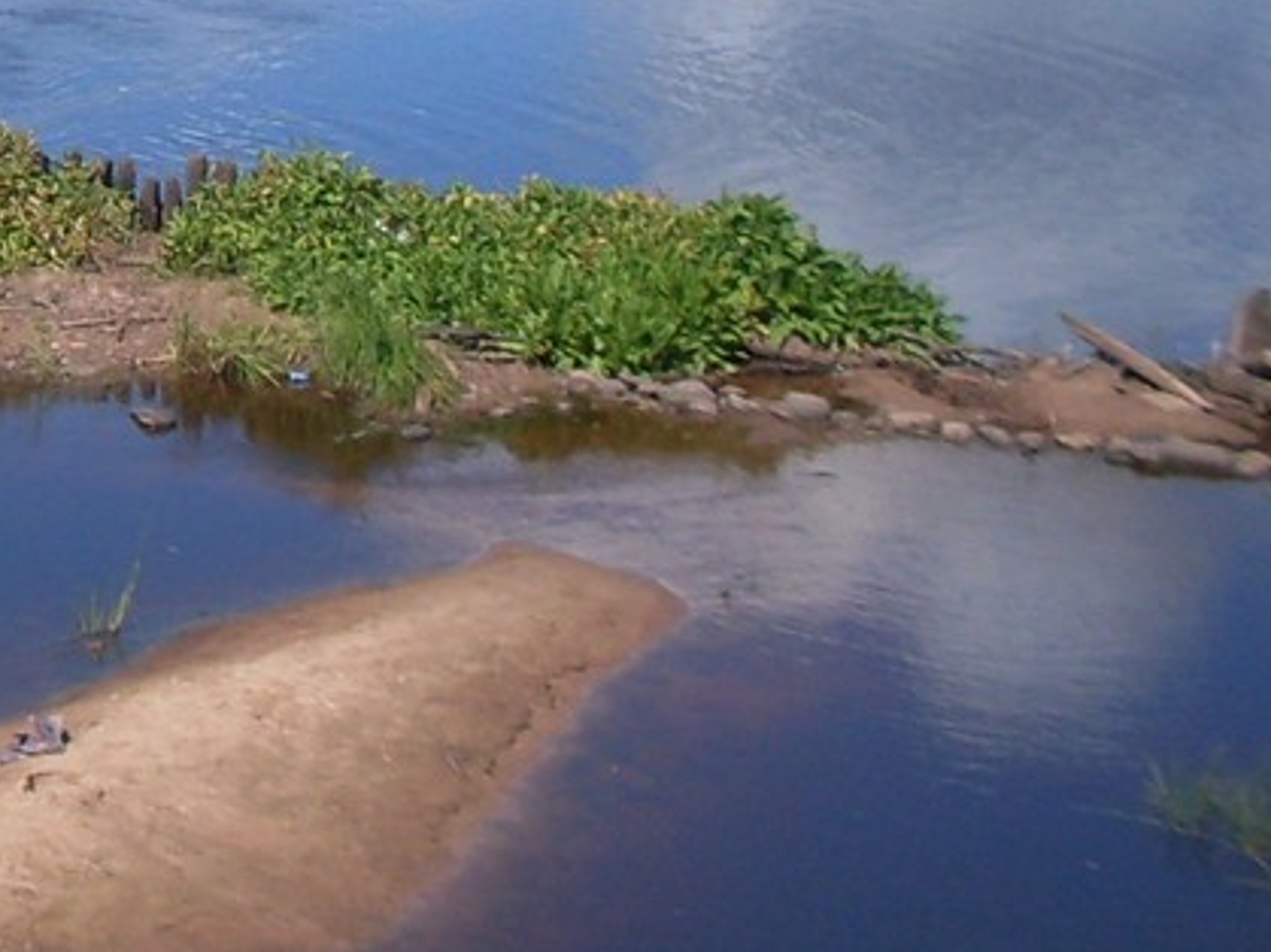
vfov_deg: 10.9
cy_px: -596
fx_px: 4772
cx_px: -890
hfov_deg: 13.8
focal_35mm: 130
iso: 80
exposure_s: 1/180
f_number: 8.4
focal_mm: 6.3
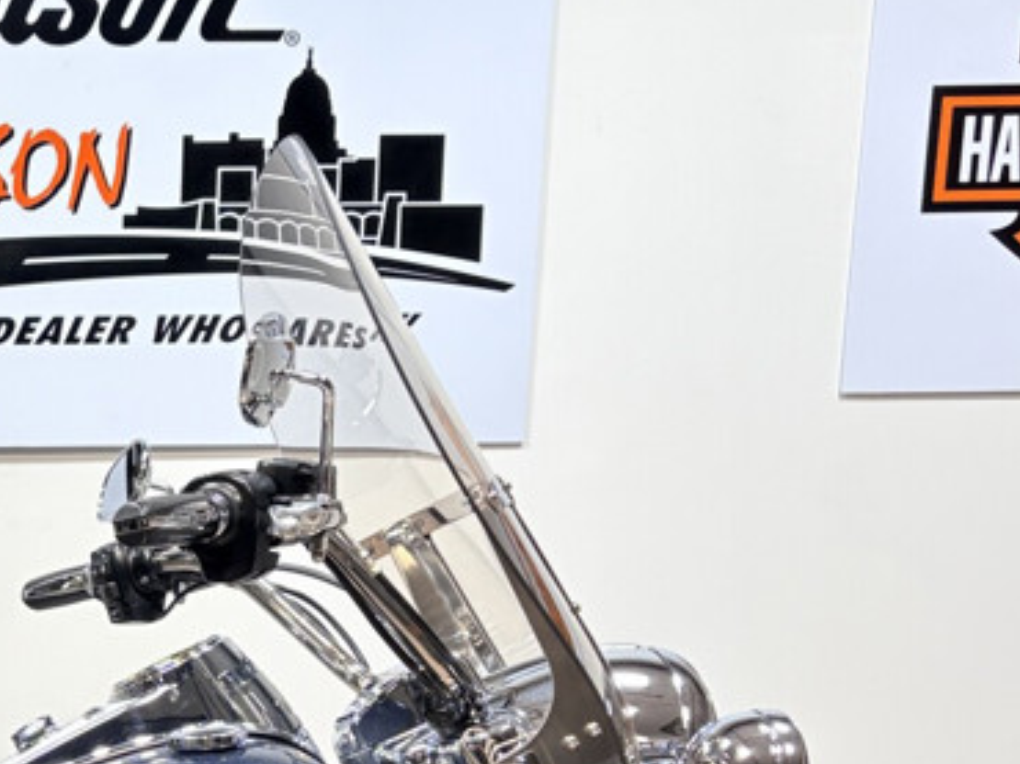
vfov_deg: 19.2
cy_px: 712
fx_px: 2209
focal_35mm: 75
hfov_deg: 23.9
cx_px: -175
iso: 32
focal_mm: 5.96
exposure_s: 1/120
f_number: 1.6
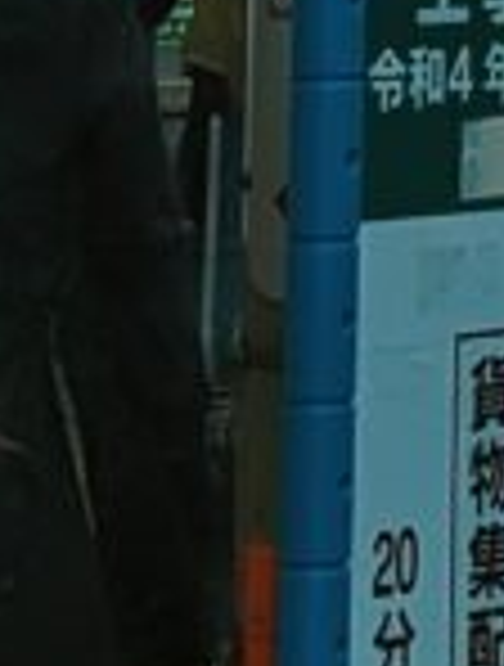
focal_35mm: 338
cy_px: -1436
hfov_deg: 4.2
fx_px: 6524
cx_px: 1712
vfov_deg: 5.4
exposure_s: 1/1166
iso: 19
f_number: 1.68
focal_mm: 6.9
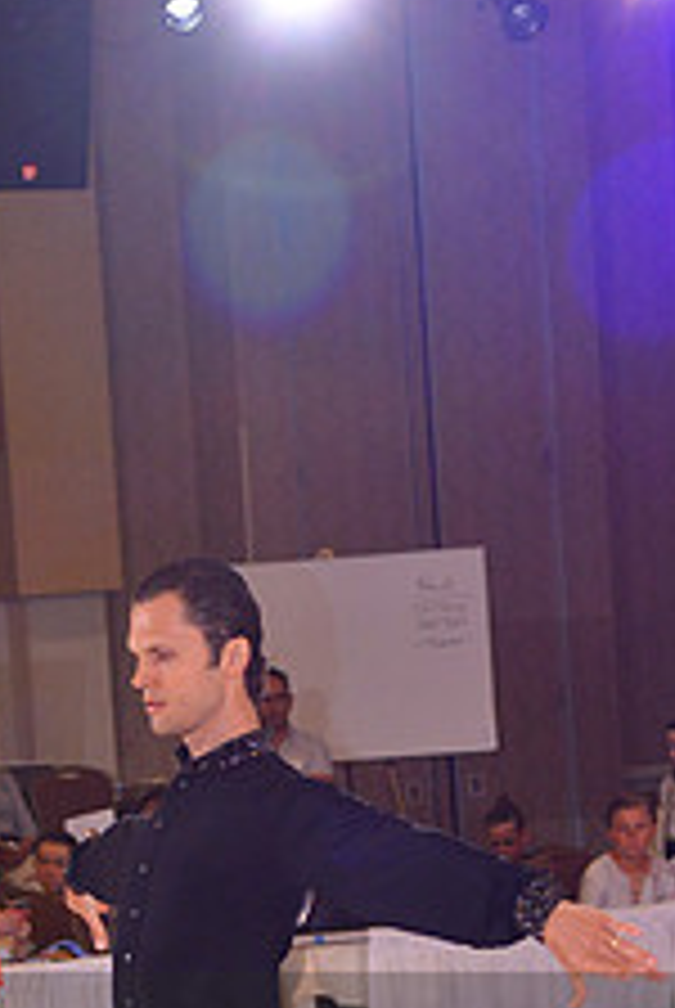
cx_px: 196
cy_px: 1125
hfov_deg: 7.1
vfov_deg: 10.5
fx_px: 5439
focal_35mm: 194
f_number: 4.8
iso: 2000
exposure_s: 1/320
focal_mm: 75
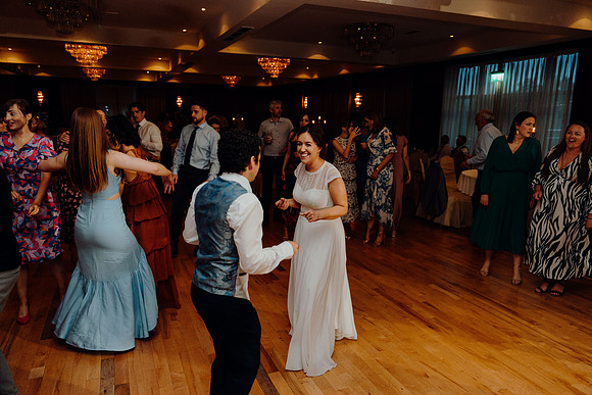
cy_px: 198
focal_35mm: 26
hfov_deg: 69.4
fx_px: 428
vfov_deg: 49.6
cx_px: 296
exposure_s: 1/160
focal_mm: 26
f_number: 2.8
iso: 1250
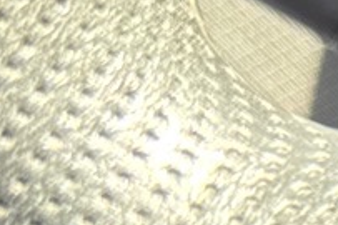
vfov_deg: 6.4
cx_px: 894
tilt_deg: -29.7
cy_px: 677
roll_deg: -0.5
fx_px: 1848
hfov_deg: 9.1
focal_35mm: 197
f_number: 1.78
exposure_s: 1/237
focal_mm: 6.76
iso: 160
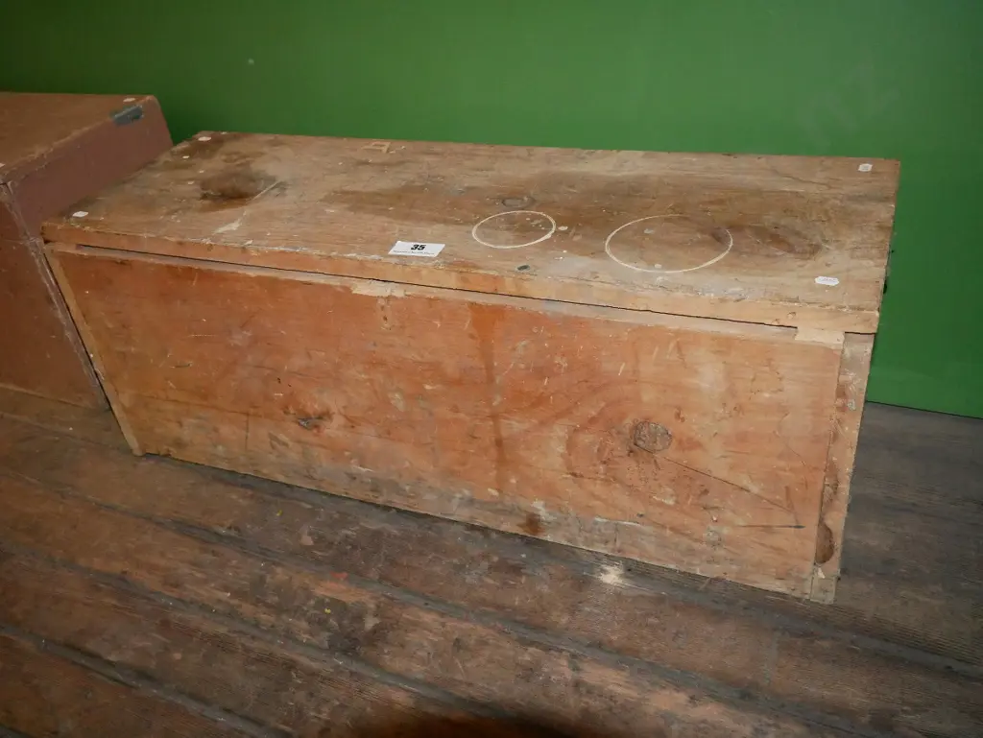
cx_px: 492
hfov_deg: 53.9
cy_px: 369
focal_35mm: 34
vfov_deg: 41.8
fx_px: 966
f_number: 3.8
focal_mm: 17
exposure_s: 1/60
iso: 3200
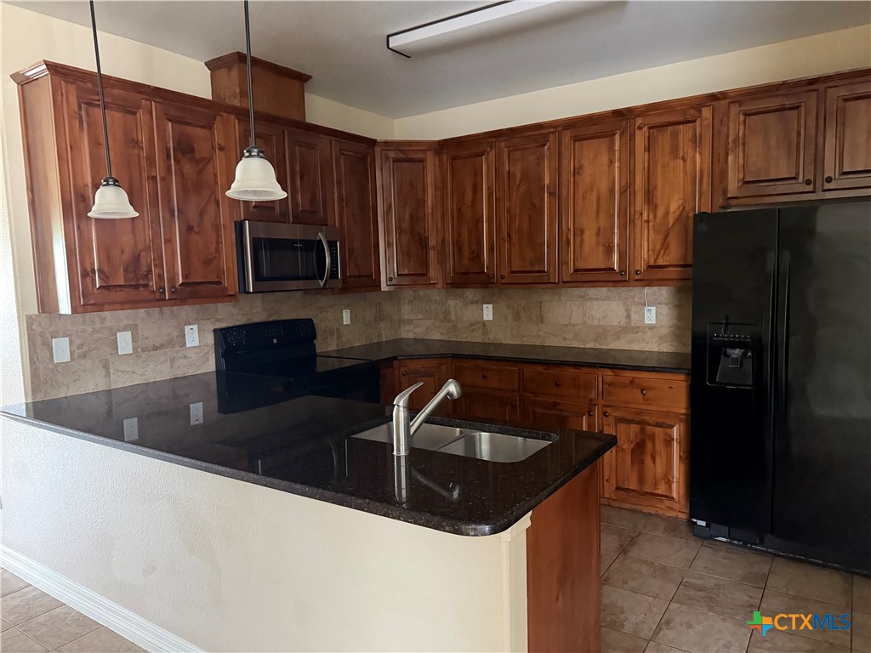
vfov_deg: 56.8
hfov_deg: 71.6
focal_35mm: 24
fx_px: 604
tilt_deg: -4.9
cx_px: 436
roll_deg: +0.9
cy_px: 326
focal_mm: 6.76
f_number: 1.78
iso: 1000
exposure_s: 1/35
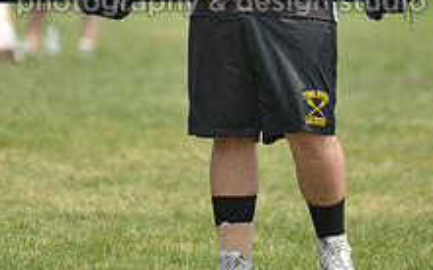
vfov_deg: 1.2
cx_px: 216
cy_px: -70
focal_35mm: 1068
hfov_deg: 2.0
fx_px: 12600
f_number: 4
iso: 640
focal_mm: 400
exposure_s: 1/2500
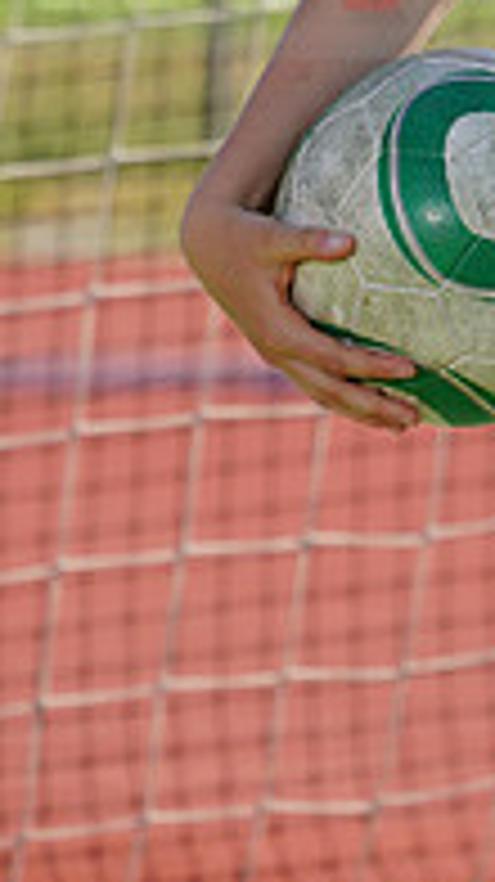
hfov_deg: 1.2
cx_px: 819
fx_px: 24122
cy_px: -86
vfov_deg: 2.1
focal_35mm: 1032
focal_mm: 333
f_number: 11
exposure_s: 1/250
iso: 200
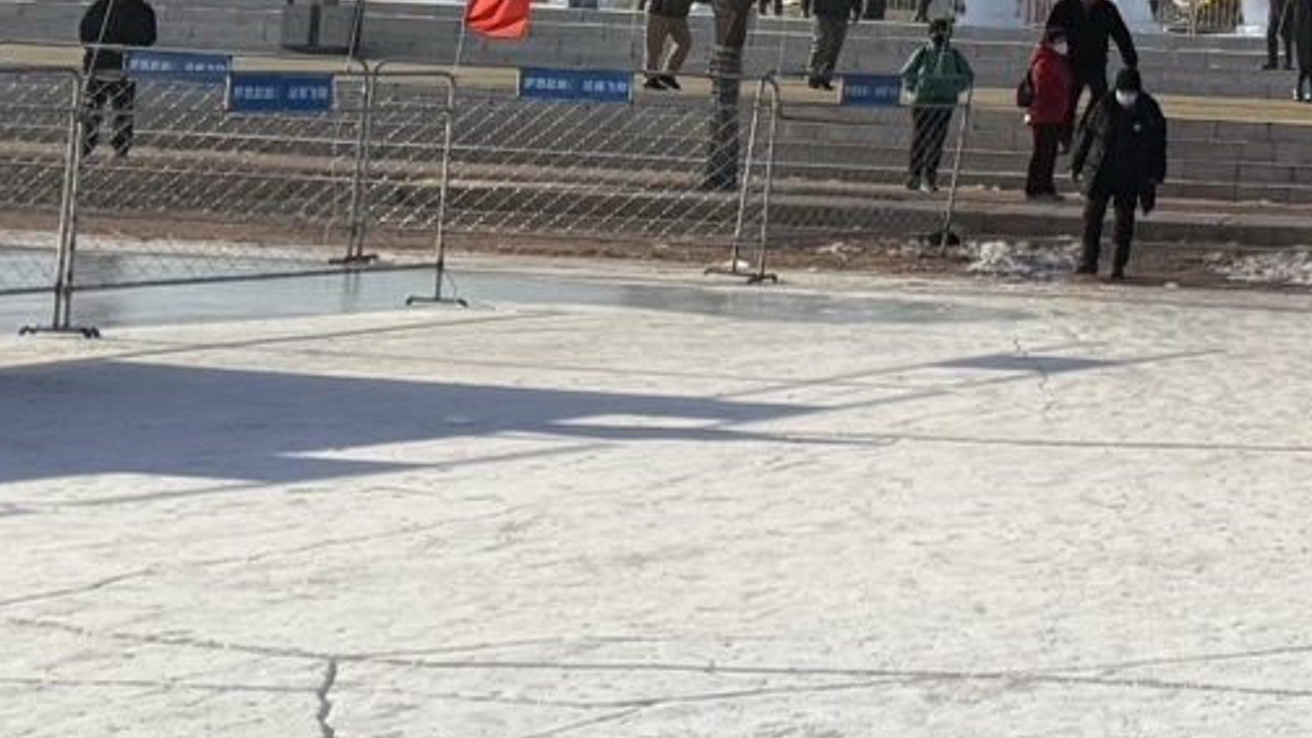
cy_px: -276
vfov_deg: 11.3
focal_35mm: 104
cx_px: 2478
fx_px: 3618
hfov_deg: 16.5
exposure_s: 1/4673
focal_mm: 6.76
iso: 80
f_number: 1.78
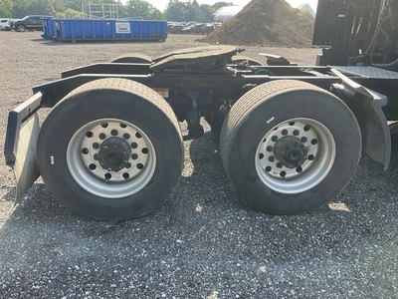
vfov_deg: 48.2
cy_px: 150
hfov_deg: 61.7
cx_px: 199
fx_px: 333
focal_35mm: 29
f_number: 1.8
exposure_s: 1/465
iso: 25
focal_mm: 3
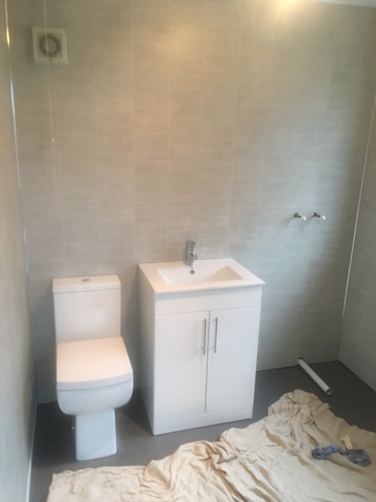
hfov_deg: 48.2
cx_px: 188
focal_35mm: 29
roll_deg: -2.7
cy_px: 251
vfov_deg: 61.7
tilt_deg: -16.8
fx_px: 420
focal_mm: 4.15
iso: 160
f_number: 2.2
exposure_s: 1/33
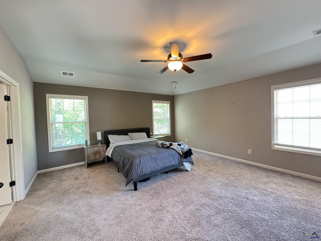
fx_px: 130
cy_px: 120
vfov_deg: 85.7
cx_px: 160
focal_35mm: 14
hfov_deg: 102.1
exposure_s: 1/60
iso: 800
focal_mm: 2.22
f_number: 2.2
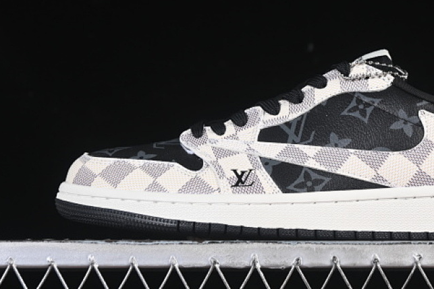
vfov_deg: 10.9
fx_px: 1519
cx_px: 302
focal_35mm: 126
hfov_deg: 16.2
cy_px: 91
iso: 160
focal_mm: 50
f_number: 7.1
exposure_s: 1/60
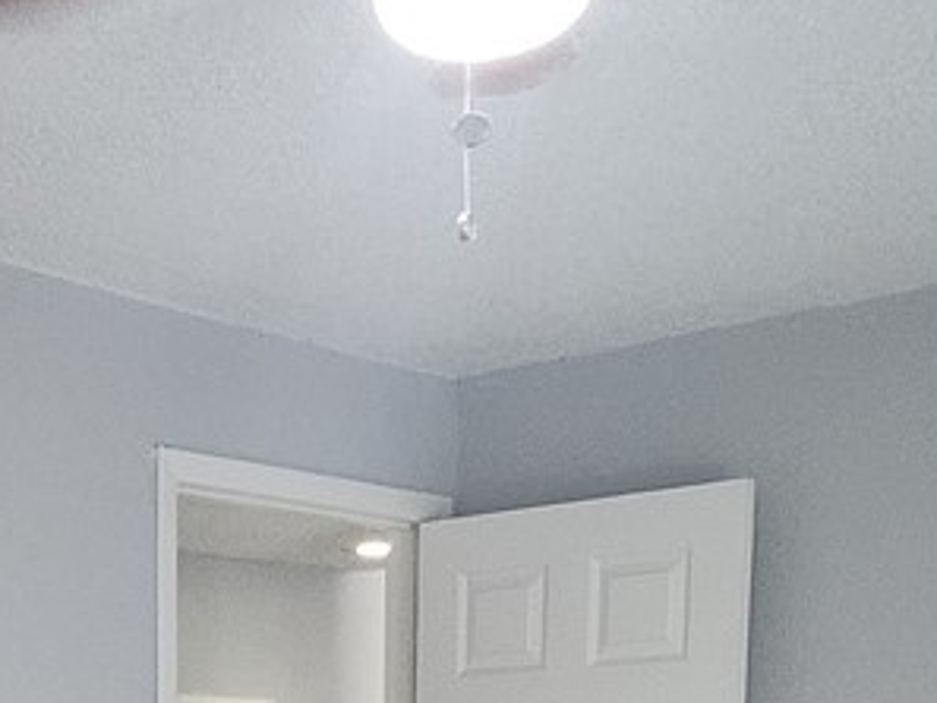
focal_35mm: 70
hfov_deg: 27.1
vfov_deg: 18.0
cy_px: 1144
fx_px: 1896
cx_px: 164
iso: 250
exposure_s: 1/60
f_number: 2.2
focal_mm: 1.74
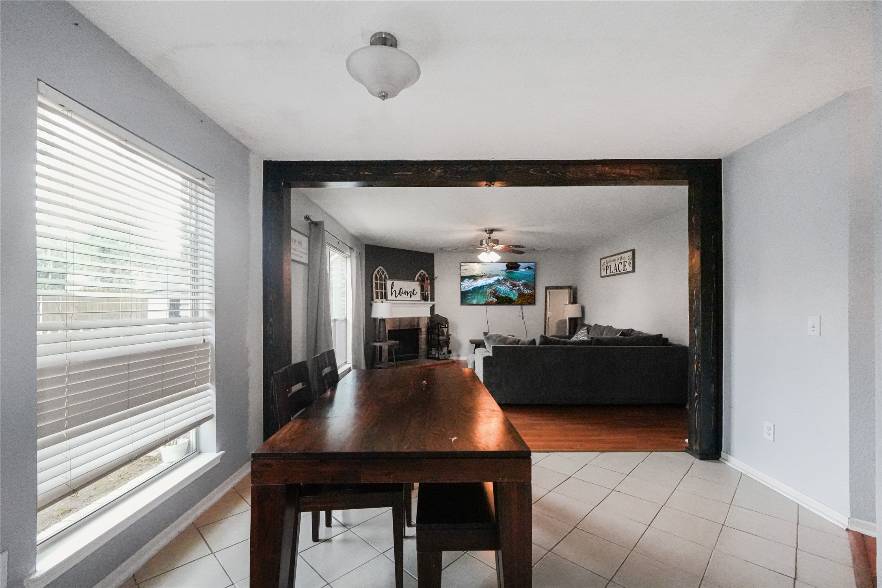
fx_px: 367
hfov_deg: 100.4
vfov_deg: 77.3
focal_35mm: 15
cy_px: 294
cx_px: 441
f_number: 5.6
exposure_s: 1/320
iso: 6400
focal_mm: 10
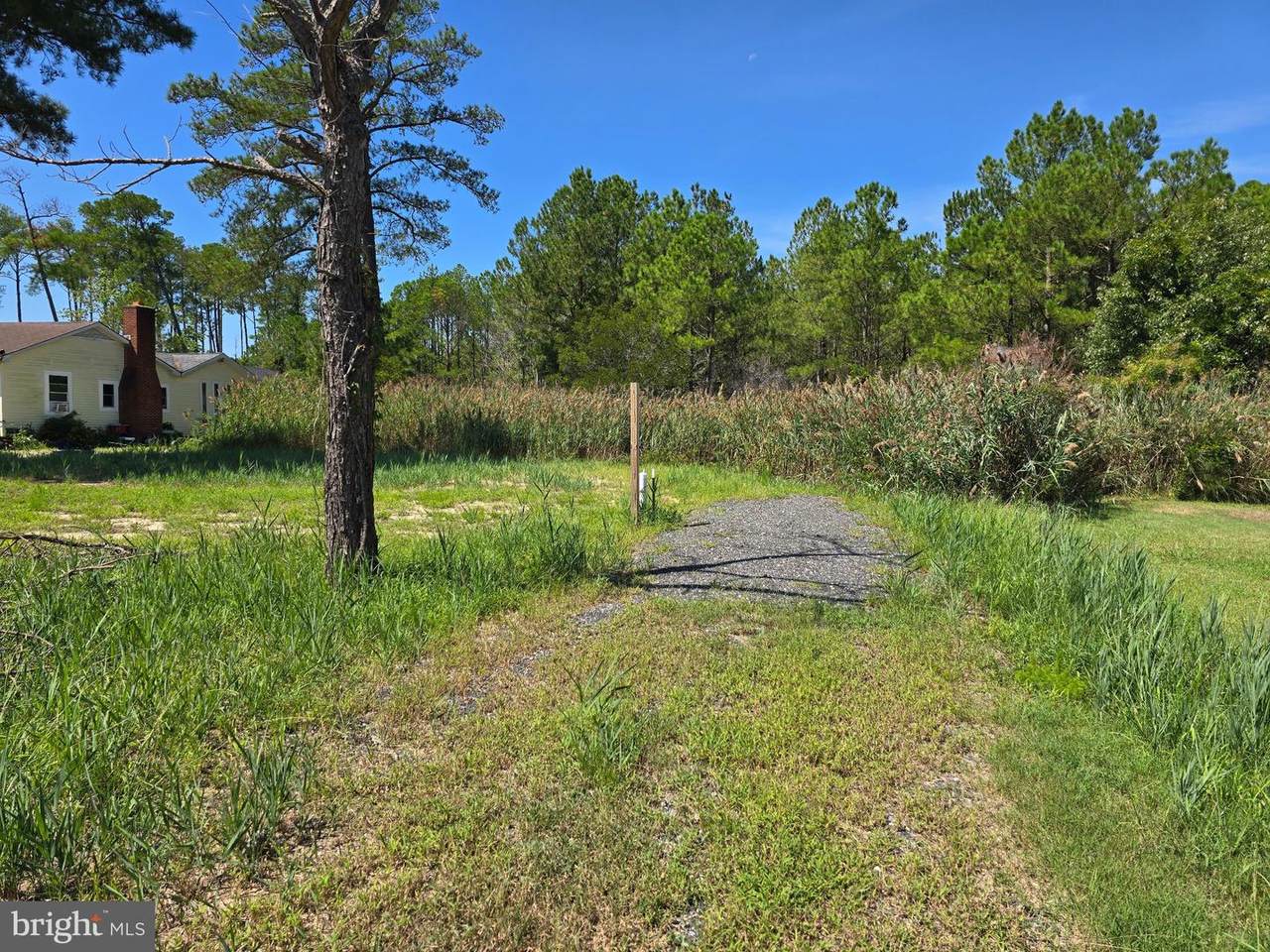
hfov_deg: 73.9
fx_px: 844
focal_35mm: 23
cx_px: 635
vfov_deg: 58.9
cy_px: 476
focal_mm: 6.3
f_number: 1.7
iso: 12
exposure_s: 1/728
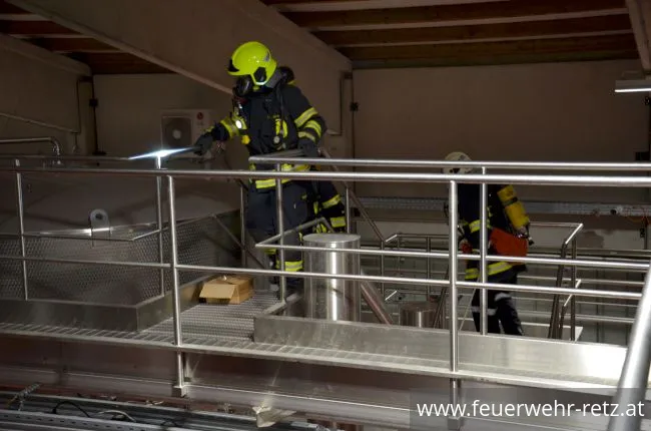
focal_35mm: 52
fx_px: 947
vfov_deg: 25.6
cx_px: 326
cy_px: 216
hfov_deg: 37.9
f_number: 4.5
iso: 1600
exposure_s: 1/50
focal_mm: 35
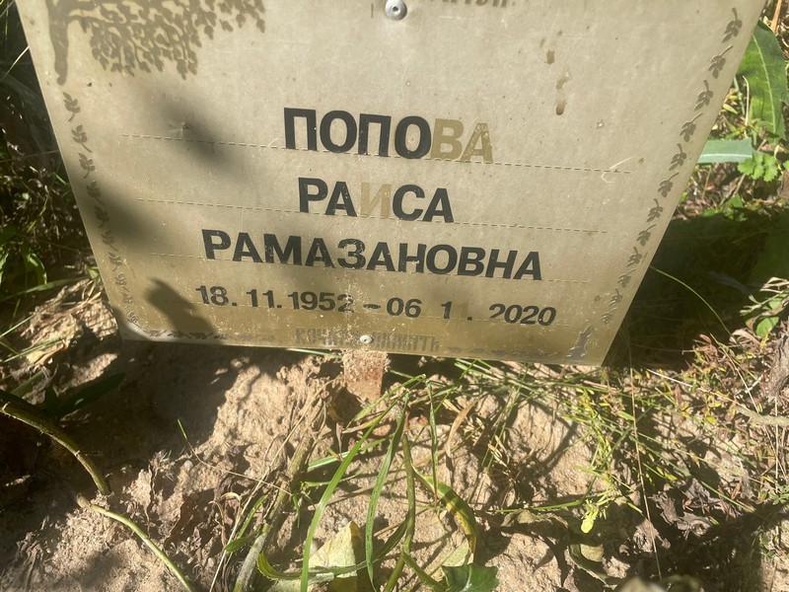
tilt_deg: -50.8
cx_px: 394
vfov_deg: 53.1
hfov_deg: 67.3
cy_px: 296
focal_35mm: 26
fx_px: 593
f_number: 1.6
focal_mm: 4.2
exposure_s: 1/2174
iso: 32
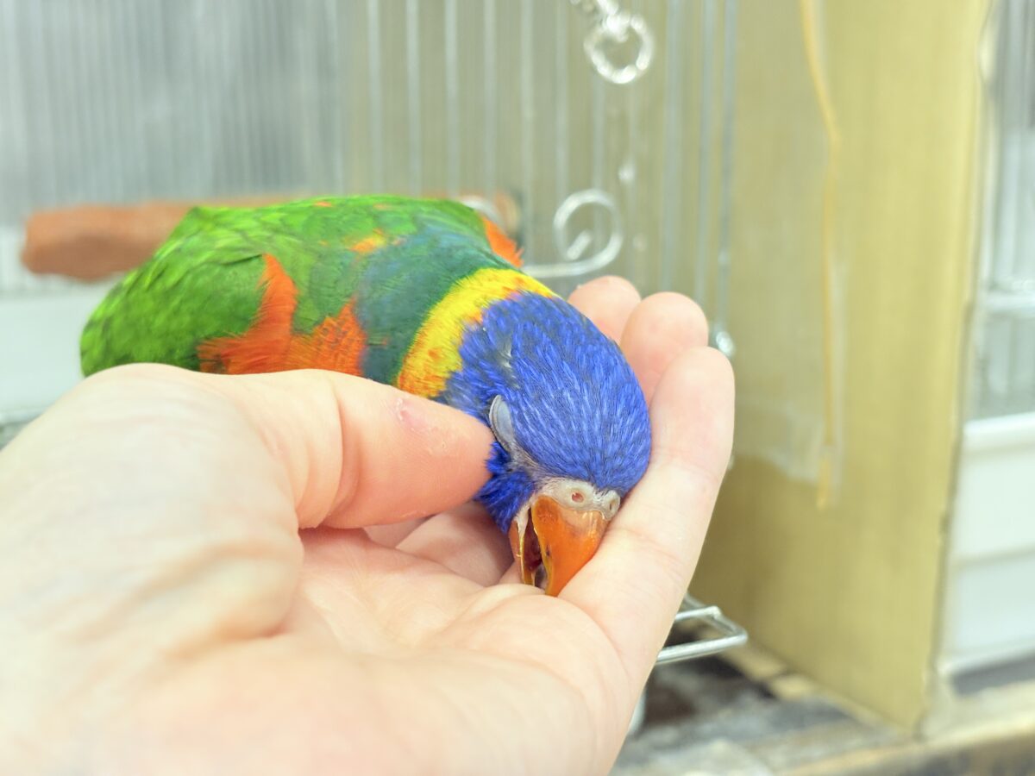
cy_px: 388
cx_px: 518
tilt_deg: -12.6
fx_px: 1555
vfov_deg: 28.0
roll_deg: +1.6
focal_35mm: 52
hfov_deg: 36.8
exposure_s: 1/50
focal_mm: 5.96
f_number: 1.6
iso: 100
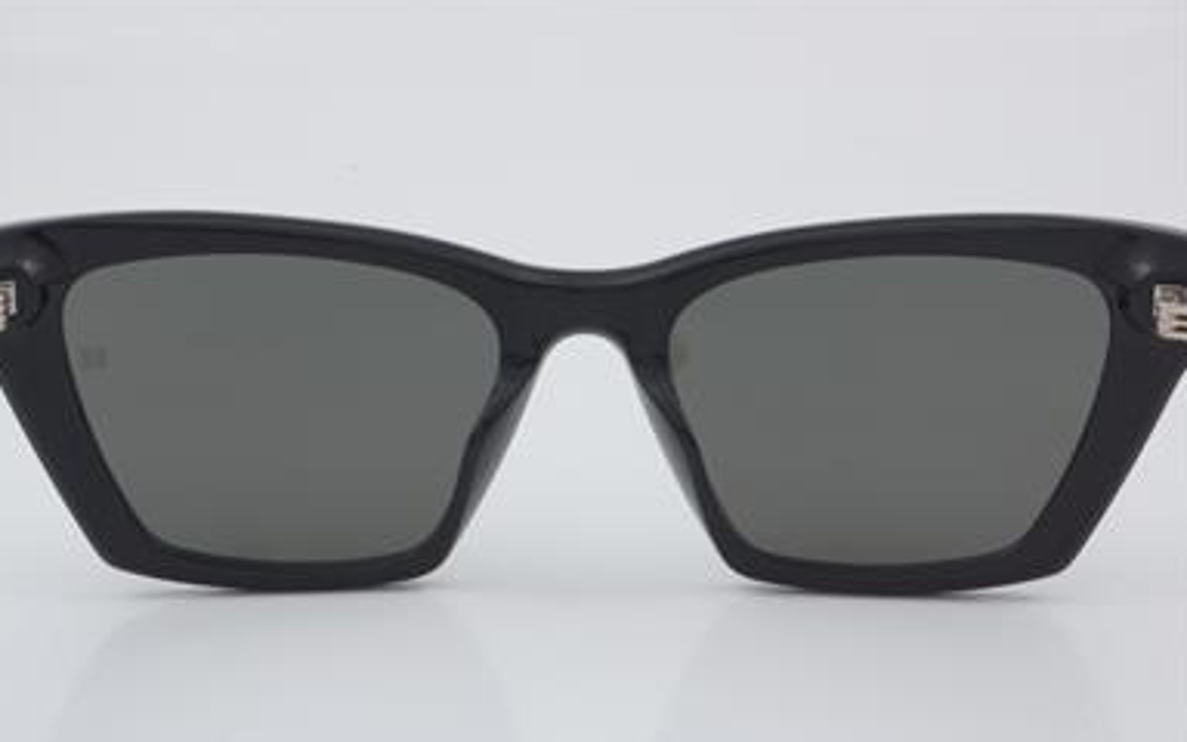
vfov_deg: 14.9
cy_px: 399
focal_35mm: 88
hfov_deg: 23.7
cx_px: 581
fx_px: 2832
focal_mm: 55
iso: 100
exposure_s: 1/3
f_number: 32
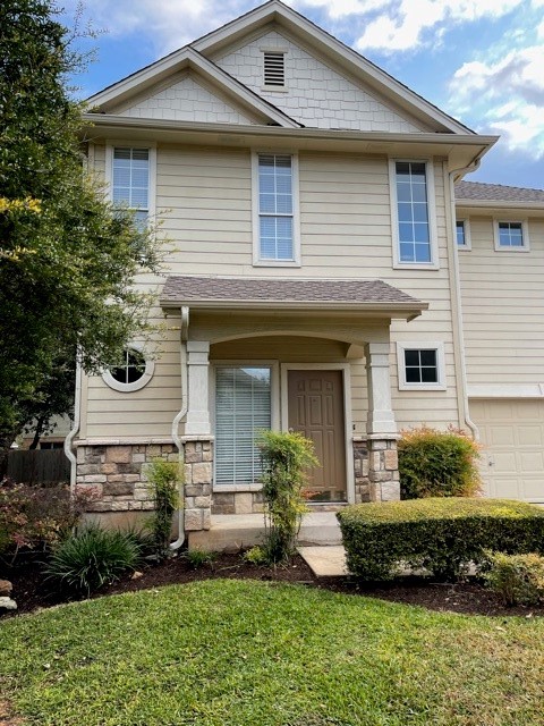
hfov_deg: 53.1
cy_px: 363
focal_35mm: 26
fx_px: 545
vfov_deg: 67.3
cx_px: 272
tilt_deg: +9.6
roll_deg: +1.7
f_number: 1.6
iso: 32
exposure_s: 1/525
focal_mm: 5.1
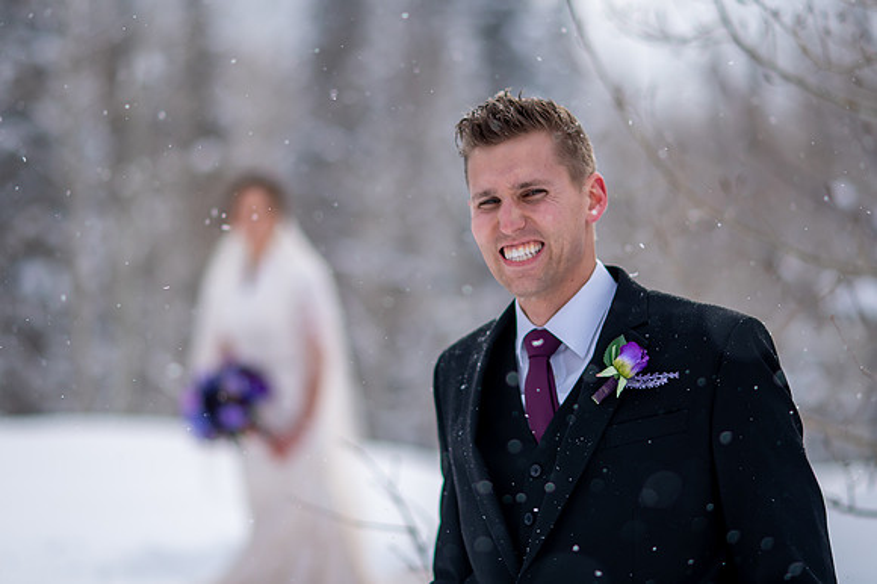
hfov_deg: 16.9
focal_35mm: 121
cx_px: 434
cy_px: 282
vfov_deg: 11.3
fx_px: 2950
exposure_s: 1/2500
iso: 125
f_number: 2
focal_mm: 105
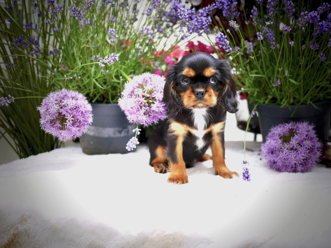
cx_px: 166
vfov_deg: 36.0
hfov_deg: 46.8
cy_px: 124
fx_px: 382
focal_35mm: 40
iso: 160
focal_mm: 20
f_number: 1.7
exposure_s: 1/800
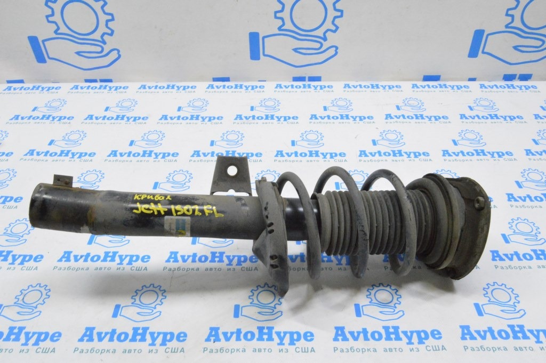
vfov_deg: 43.5
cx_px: 273
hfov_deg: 62.0
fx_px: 455
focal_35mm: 30
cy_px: 182
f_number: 20
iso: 6400
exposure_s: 1/20
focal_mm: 20
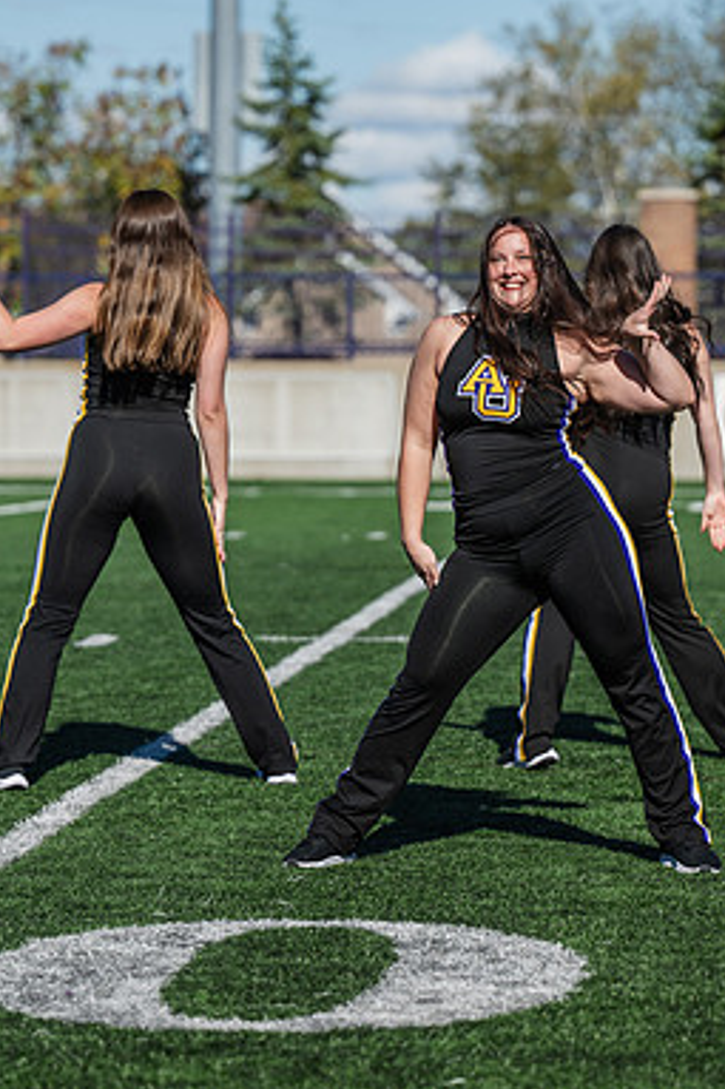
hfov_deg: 7.5
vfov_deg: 11.3
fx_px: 5502
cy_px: 544
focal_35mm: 182
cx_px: 321
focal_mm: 120
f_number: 3.2
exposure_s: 1/1600
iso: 80
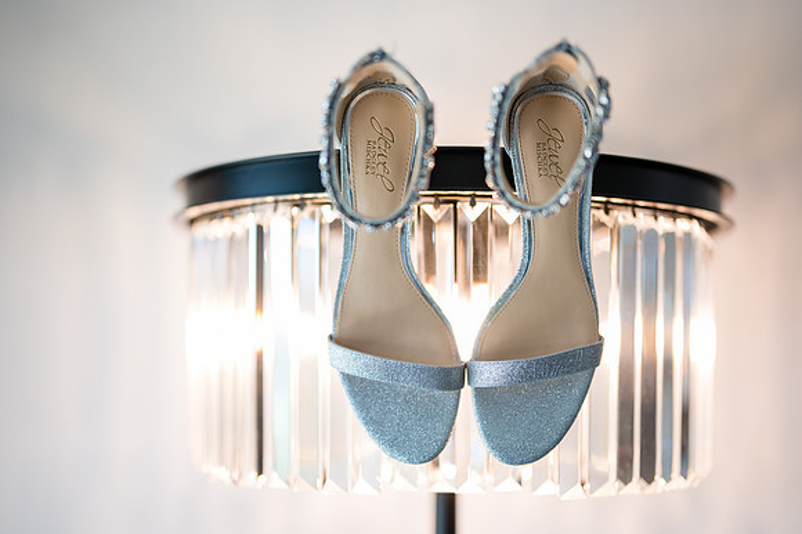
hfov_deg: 39.6
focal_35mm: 50
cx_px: 401
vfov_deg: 27.0
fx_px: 1113
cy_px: 267
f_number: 1.2
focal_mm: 50
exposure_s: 1/1000
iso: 250
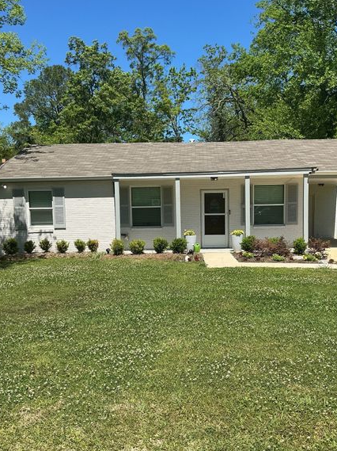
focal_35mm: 34
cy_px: 246
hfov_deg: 41.7
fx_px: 442
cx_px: 187
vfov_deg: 53.9
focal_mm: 3
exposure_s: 1/1577
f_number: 1.8
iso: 25
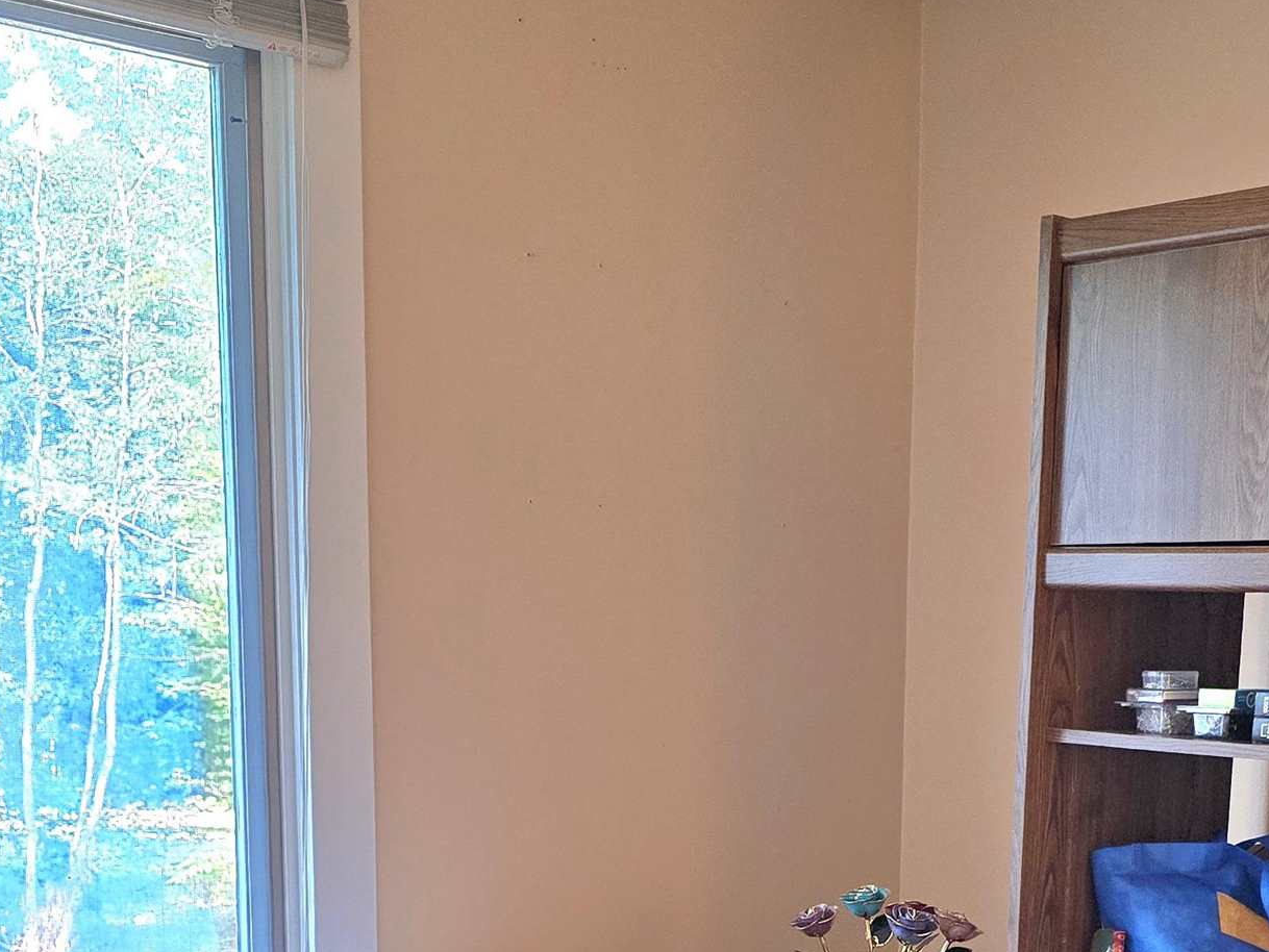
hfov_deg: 32.8
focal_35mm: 58
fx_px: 2127
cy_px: 1038
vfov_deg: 23.7
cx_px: 906
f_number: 1.7
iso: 320
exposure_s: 1/120
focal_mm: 6.3
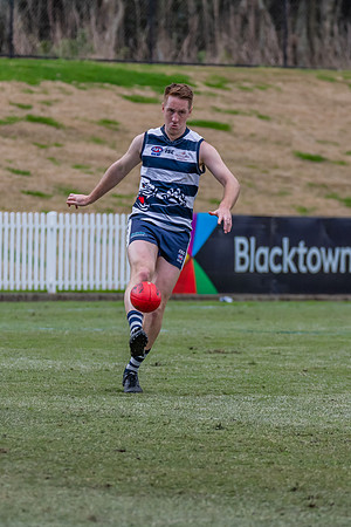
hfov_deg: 2.9
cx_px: 210
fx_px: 7035
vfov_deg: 4.3
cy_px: 271
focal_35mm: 481
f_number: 5.6
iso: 800
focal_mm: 260
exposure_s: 1/1600
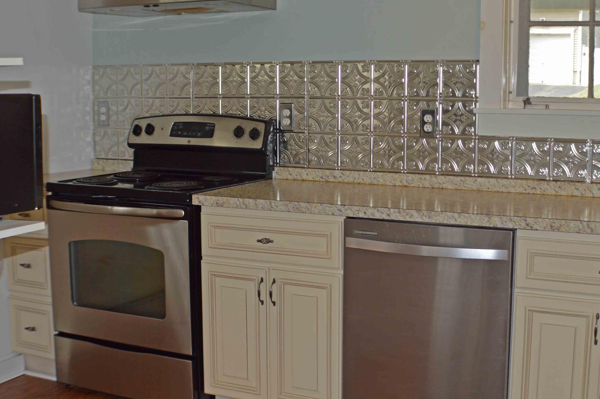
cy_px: 184
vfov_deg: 21.5
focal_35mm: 63
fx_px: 1049
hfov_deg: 31.9
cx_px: 345
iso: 100
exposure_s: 1/60
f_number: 4.2
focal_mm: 26
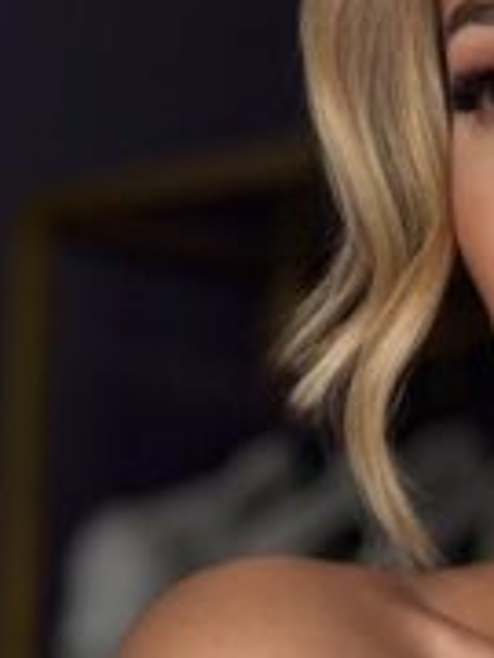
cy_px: 1650
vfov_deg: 6.6
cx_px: 472
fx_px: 5423
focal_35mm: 285
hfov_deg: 5.2
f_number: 1.78
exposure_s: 1/110
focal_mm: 6.76
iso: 100
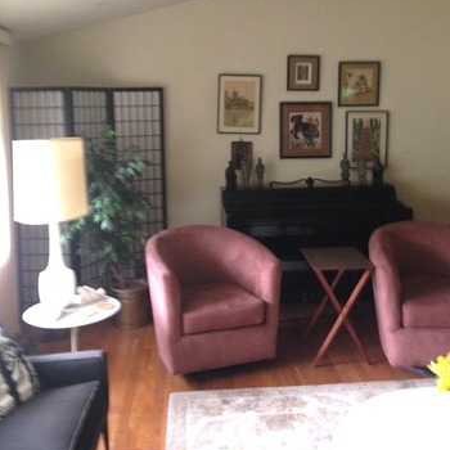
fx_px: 588
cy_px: 159
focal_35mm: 40
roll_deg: +1.6
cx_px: 230
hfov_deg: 41.9
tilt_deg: -6.5
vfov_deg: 41.4
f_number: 2.4
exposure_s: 1/20
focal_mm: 4.12
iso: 250
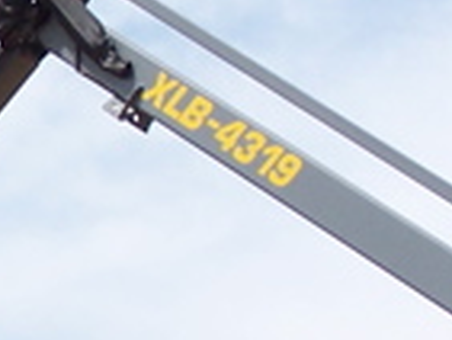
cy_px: 202
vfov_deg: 5.6
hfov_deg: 7.2
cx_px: -301
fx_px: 3489
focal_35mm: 267
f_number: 4.5
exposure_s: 1/500
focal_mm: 9.8
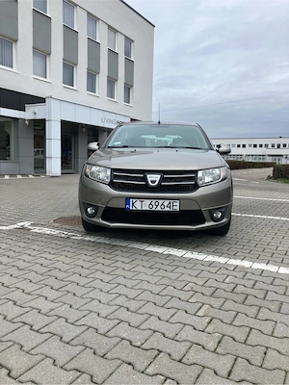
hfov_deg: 49.7
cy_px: 192
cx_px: 144
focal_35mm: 28
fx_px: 312
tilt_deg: -4.7
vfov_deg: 63.4
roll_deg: -1.1
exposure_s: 1/522
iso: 32
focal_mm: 3.99
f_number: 1.8
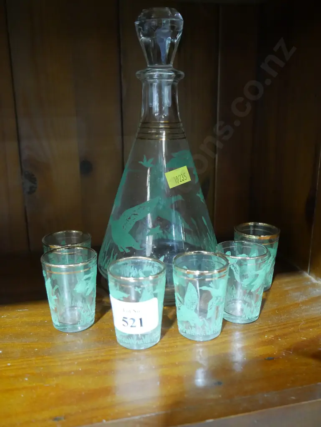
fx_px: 395
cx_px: 160
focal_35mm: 32
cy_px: 214
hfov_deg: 44.2
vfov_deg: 56.8
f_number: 3.6
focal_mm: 16
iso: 2500
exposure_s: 1/60
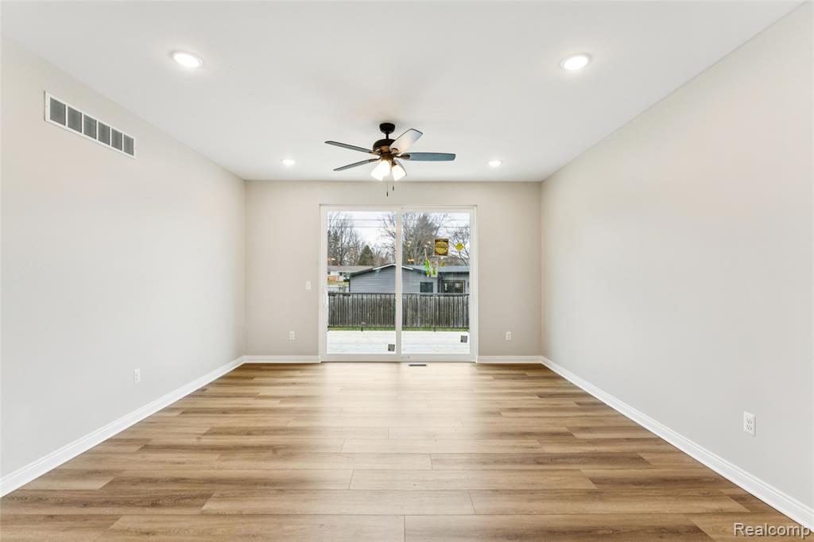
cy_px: 271
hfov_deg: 97.1
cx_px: 407
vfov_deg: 74.1
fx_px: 359
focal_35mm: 16
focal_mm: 15.9
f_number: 13
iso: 400
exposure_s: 1/13
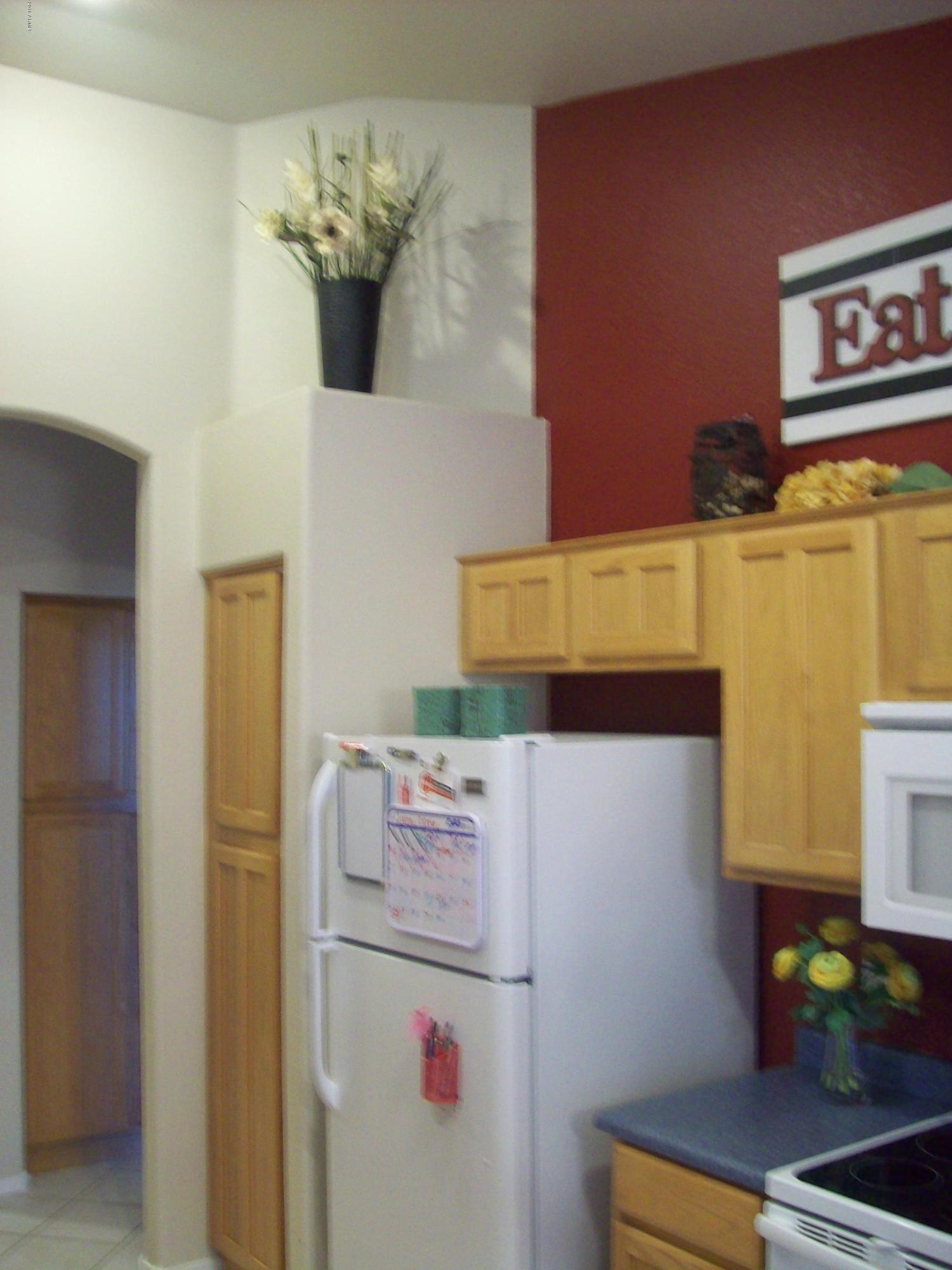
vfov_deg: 51.4
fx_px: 1320
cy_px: 635
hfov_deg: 39.7
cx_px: 476
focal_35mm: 36
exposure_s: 1/8.81
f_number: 2.7
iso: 160
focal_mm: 6
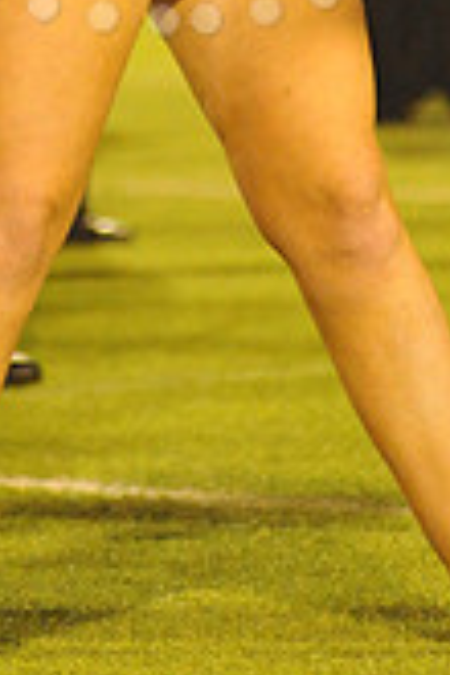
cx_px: 164
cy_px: -466
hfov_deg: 2.0
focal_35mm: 705
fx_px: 13218
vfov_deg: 2.9
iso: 6400
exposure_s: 1/200
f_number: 5
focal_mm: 200
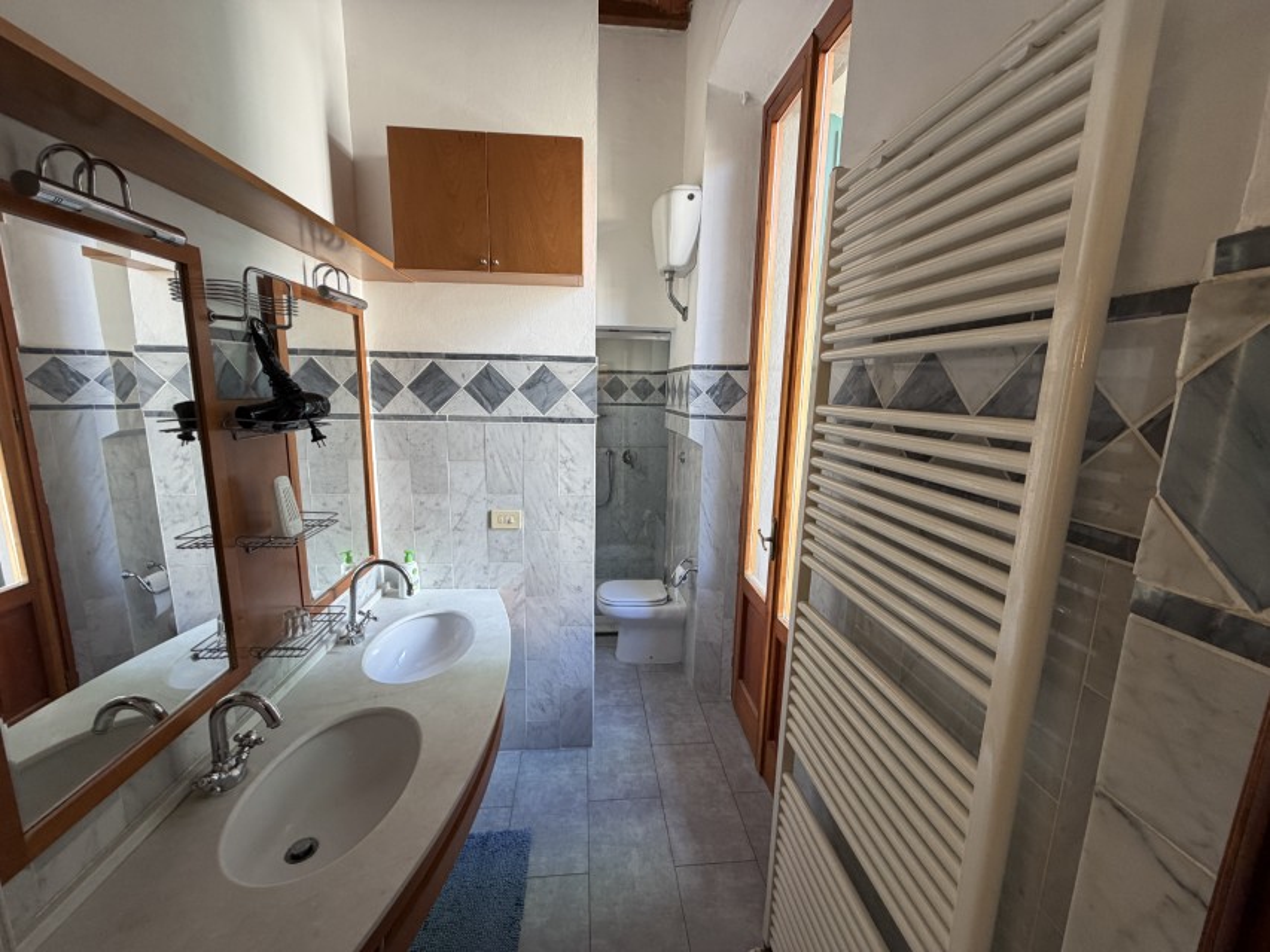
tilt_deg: -9.5
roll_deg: -1.4
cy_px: 476
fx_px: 514
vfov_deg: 85.7
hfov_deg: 102.1
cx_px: 635
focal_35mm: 14
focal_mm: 2.22
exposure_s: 1/100
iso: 200
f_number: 2.2
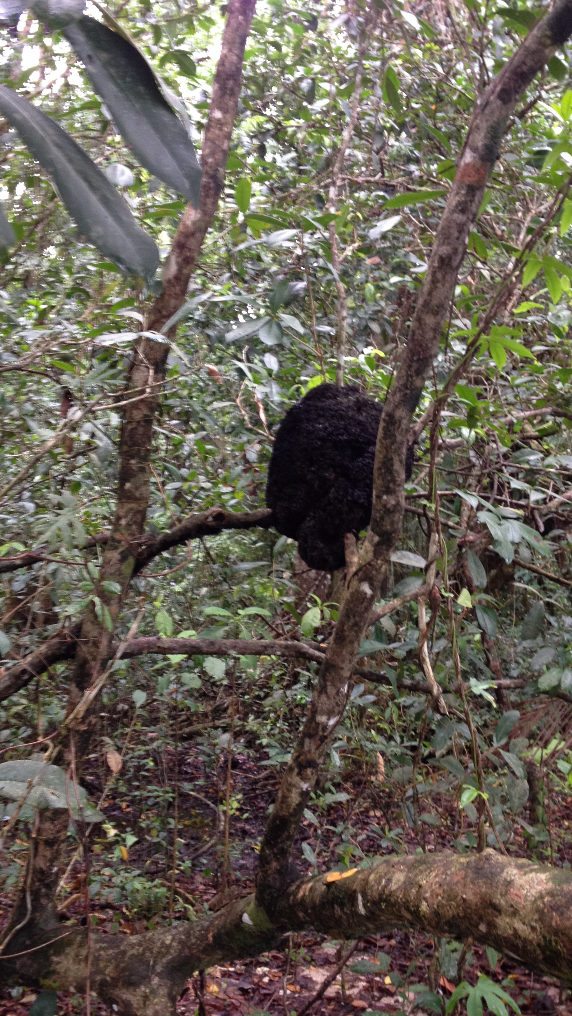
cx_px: 278
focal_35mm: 39
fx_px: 1052
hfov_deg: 30.4
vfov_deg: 51.6
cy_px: 501
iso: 80
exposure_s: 1/20
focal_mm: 4.28
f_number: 2.4
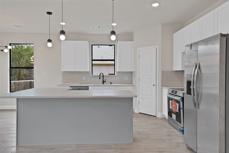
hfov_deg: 73.7
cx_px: 114
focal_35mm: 24
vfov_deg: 53.2
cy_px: 76
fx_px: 153
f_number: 9
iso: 640
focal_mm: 24
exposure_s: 1/13
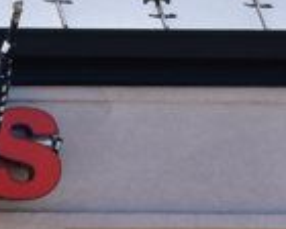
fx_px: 2616
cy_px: 583
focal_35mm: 309
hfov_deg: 5.8
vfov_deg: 4.9
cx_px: -556
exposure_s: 1/400
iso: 400
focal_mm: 30
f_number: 11
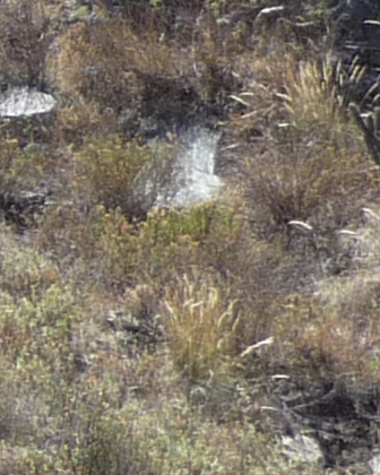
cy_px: -118
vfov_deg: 6.2
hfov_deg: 4.5
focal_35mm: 311
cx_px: -1243
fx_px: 4372
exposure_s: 1/500
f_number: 3
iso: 100
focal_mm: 6.8
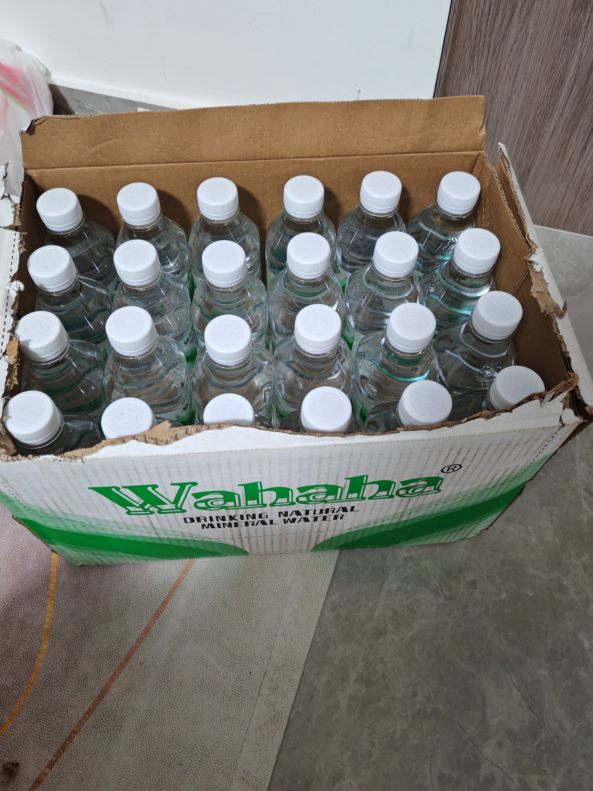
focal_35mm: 27
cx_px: 296
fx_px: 617
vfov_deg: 65.3
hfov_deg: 51.4
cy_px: 396
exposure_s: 1/33
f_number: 1.95
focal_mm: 5.52
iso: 1000
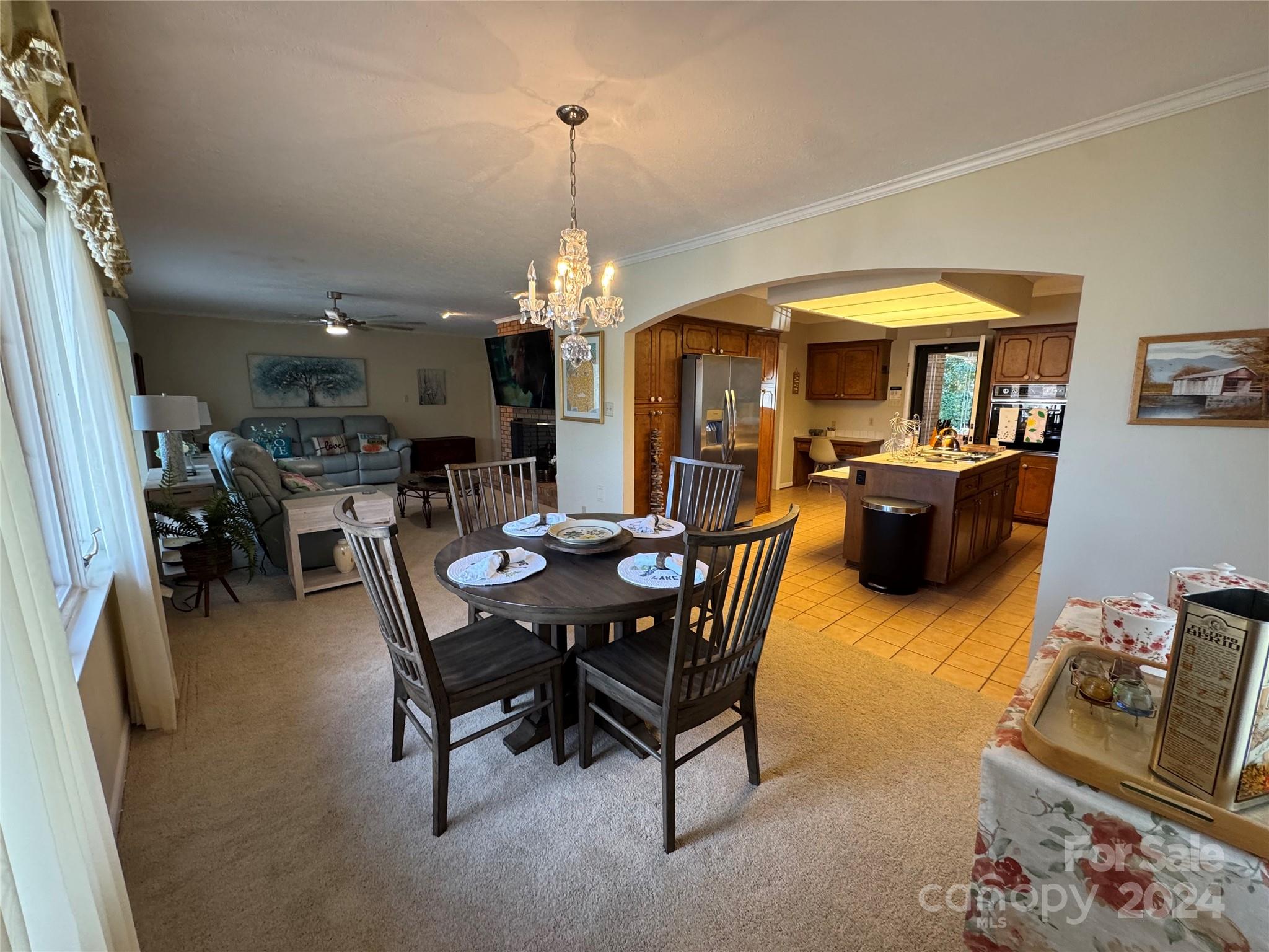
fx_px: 513
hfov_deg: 102.1
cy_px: 476
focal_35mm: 14
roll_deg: -0.4
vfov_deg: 85.7
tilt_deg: -9.3
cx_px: 634
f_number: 2.2
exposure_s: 1/120
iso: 250
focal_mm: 2.22
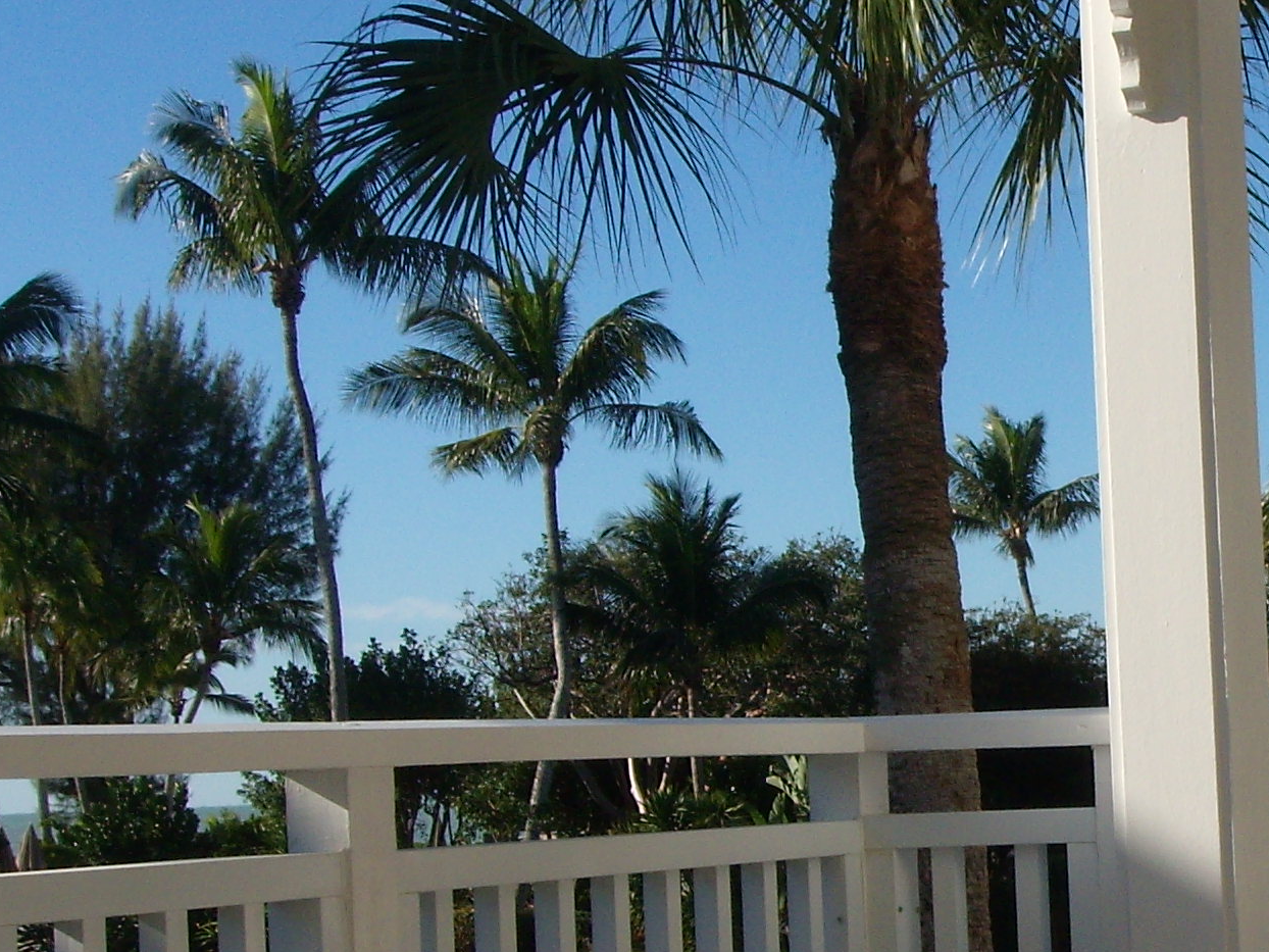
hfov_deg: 21.6
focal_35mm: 86
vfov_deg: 17.1
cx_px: 1399
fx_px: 3153
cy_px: 637
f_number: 5.7
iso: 64
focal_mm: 6.4
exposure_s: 1/588
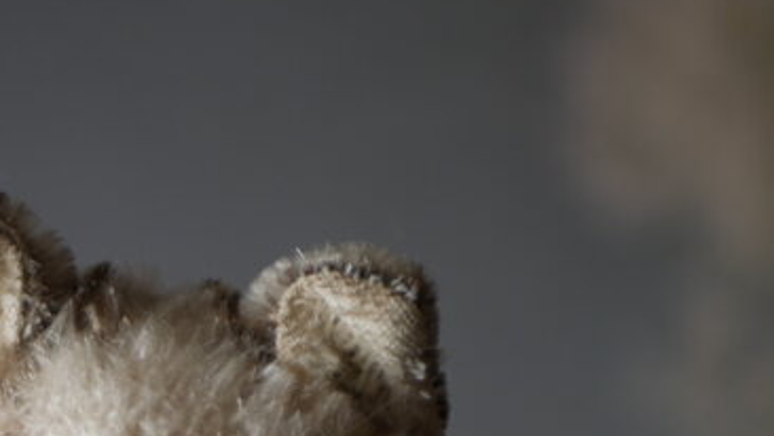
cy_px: 633
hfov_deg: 16.7
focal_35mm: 127
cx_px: 107
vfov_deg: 9.3
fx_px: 2607
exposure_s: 1/80
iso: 200
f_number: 1.7
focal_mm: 25
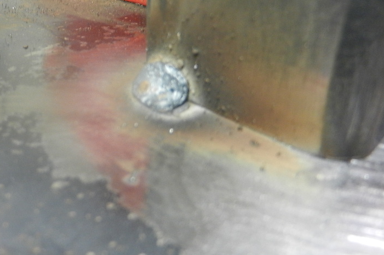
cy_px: 96
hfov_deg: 49.2
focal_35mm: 38
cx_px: 108
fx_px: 405
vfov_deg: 34.9
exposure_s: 1/6
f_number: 3.5
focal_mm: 4.5
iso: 400
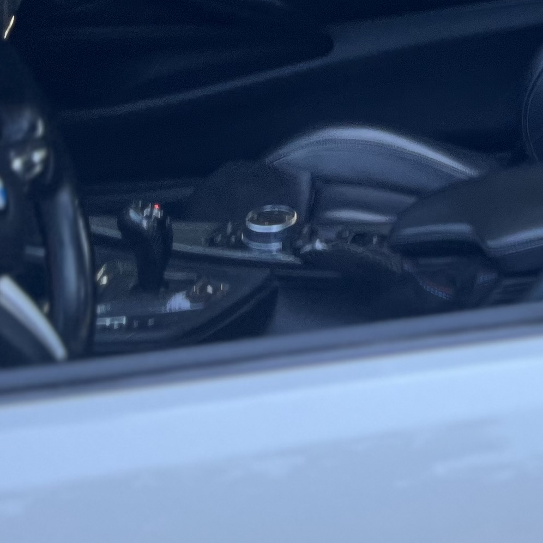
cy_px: -142
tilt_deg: -18.6
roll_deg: +3.8
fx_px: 1650
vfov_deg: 17.6
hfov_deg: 16.3
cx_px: 916
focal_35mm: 93
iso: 40
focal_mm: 5.1
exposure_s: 1/122
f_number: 1.6
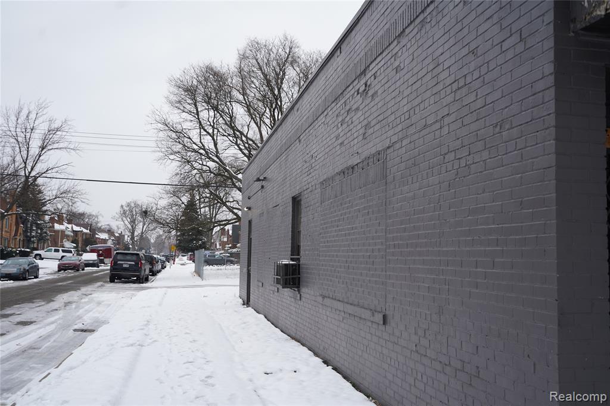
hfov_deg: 55.8
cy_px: 203
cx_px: 305
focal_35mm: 34
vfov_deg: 38.9
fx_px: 576
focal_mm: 34
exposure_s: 1/100
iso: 100
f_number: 4.5
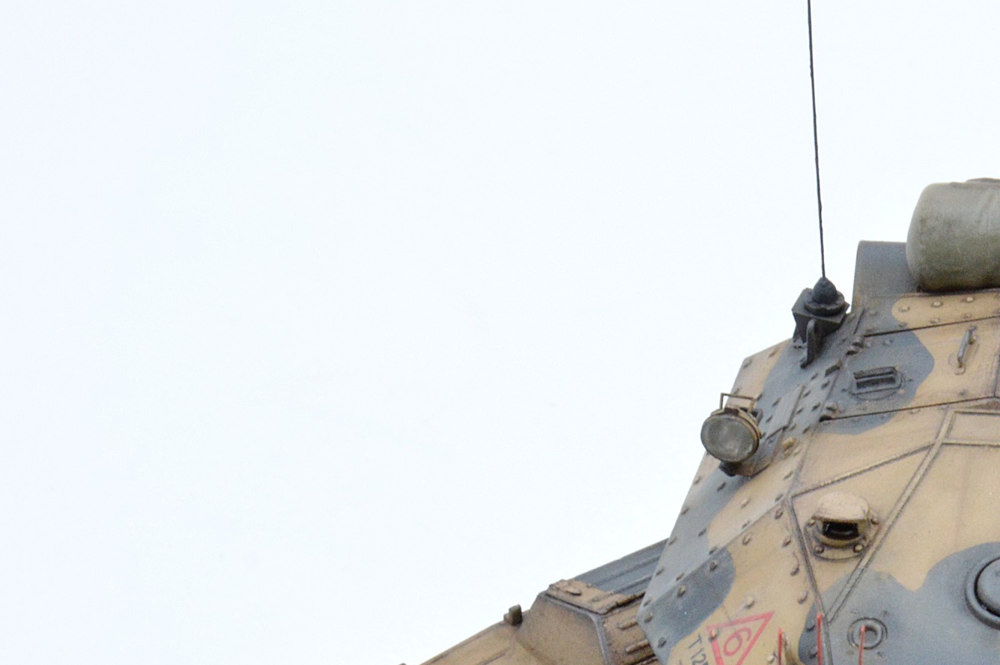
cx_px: 1115
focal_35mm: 383
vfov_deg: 3.6
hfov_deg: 5.4
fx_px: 10637
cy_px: 751
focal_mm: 105
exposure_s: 1/20
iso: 800
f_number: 18
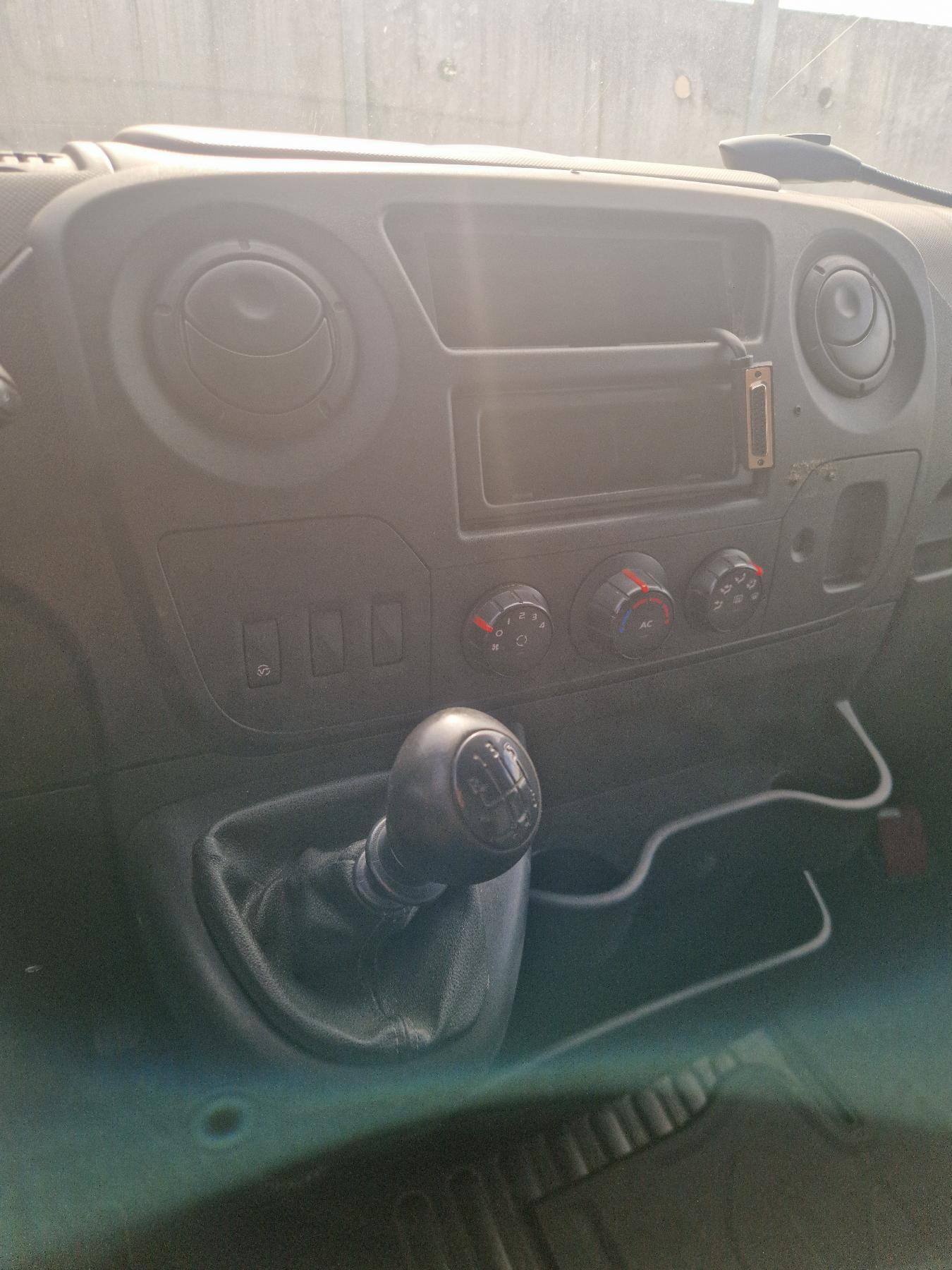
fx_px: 843
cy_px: 635
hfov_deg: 58.9
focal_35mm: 23
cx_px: 476
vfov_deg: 73.9
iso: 50
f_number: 1.8
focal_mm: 5.4
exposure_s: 1/179
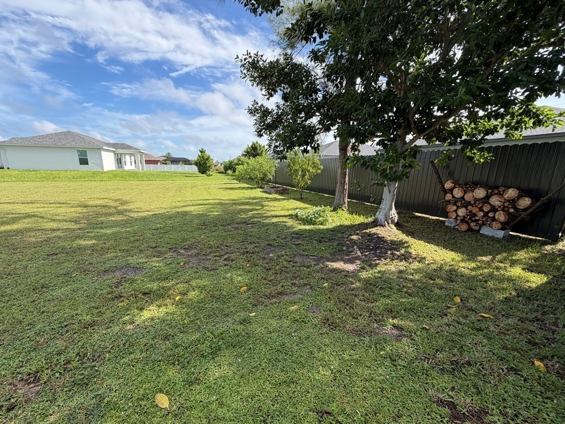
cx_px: 269
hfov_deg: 98.1
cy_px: 226
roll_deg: -0.3
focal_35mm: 15
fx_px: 245
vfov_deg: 81.6
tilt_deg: -14.2
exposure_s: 1/751
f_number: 2.2
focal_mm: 2.22
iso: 40
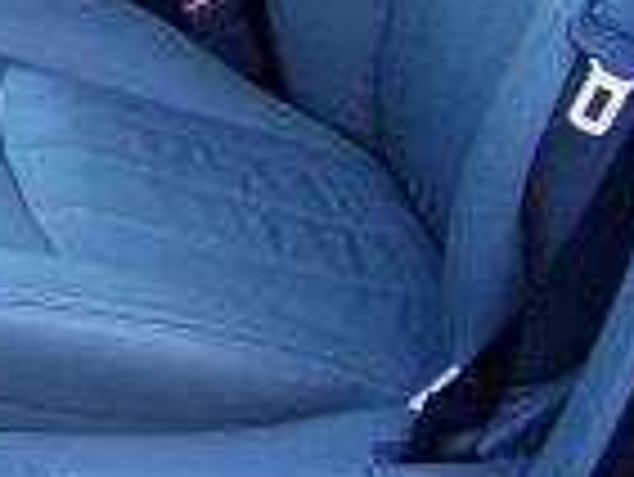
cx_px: 9
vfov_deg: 12.6
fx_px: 2035
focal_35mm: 111
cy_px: -261
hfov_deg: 17.3
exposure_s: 1/80
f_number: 2.6
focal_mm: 5.8
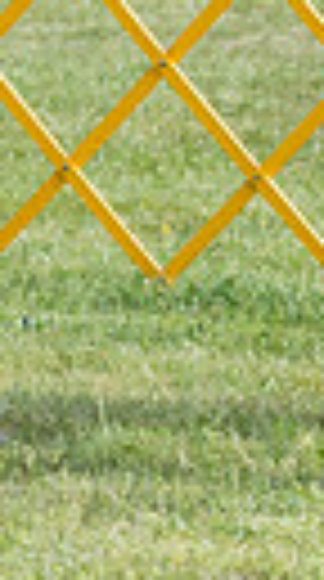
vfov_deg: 2.4
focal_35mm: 906
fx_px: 13920
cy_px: -360
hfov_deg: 1.3
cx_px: 882
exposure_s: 1/1250
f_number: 5.6
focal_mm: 146
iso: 400
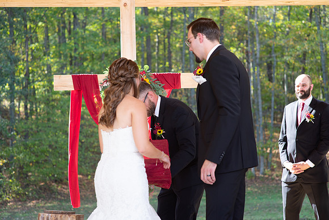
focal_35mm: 85
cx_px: 164
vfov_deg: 16.1
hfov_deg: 23.9
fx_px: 777
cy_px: 110
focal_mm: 85
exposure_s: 1/320
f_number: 4.5
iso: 400
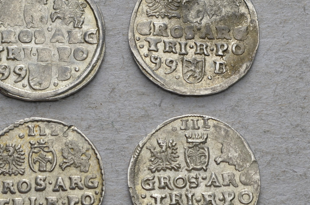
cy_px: 121
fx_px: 1227
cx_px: 137
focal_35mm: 143
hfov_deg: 14.4
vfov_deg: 9.6
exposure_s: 1/200
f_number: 14
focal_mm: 55
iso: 400
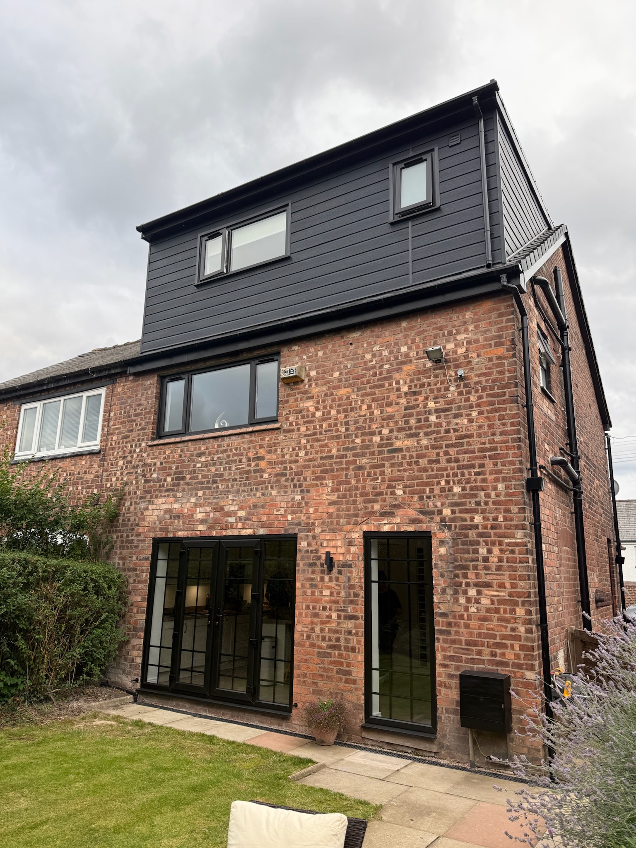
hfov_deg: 56.8
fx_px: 588
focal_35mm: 24
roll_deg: -1.6
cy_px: 424
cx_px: 318
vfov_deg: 71.6
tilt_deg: +14.1
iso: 100
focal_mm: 6.76
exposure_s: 1/478
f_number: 1.78
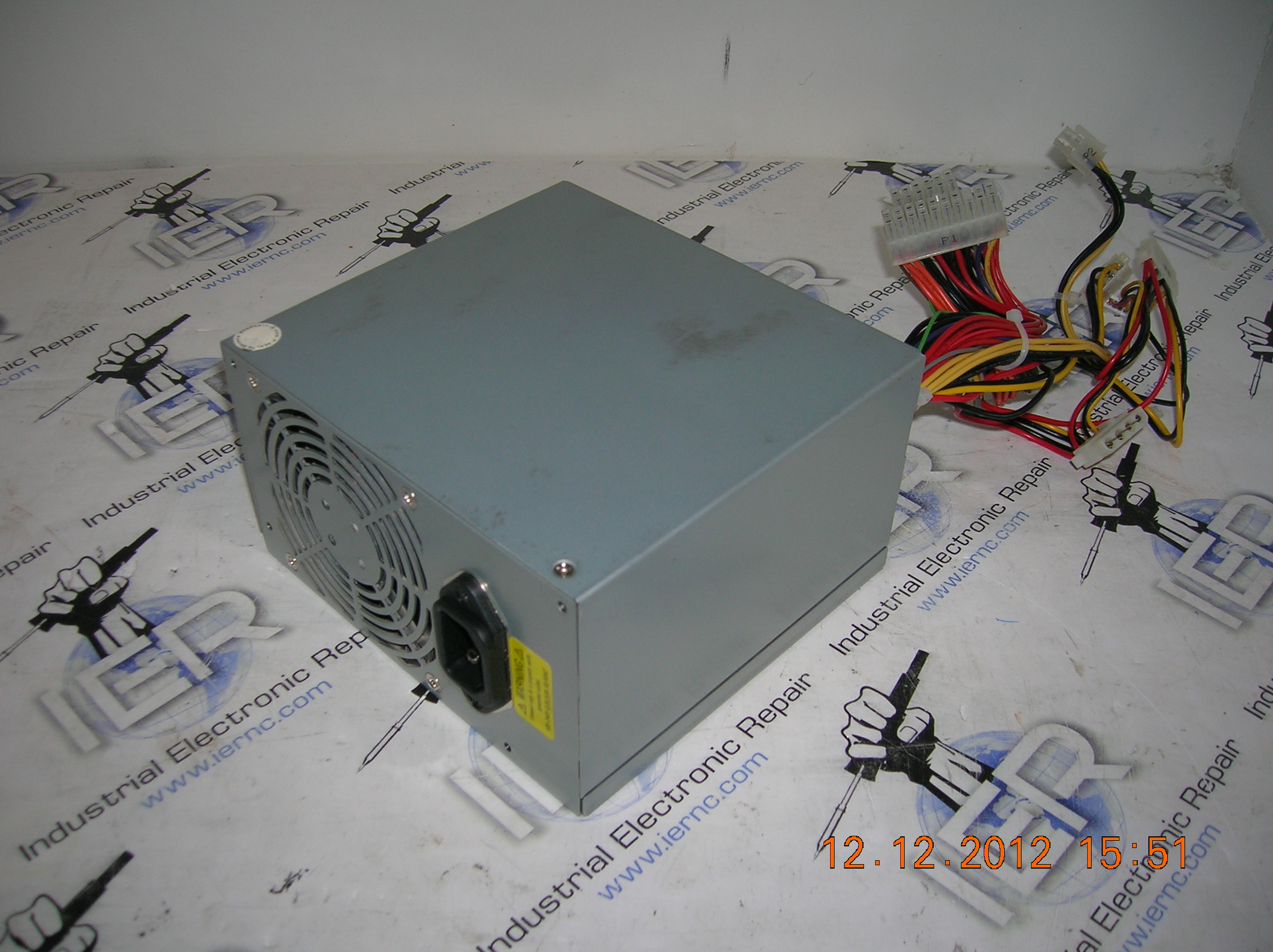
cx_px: 636
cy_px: 476
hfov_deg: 54.0
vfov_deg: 41.7
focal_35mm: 34
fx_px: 1249
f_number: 2.9
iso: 50
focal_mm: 5.7
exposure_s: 1/60.1
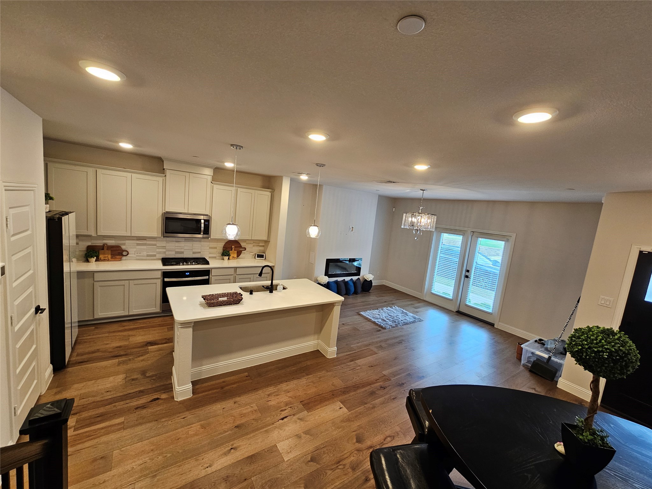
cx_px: 326
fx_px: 245
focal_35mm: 13
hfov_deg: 106.2
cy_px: 244
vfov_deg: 89.9
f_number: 2.2
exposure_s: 1/60
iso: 125
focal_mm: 2.2
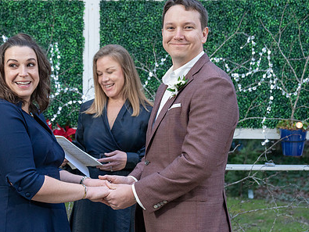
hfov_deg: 29.6
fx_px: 581
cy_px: 123
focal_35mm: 65
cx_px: 107
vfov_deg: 22.6
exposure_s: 1/100
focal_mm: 42
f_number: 3.5
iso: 2000
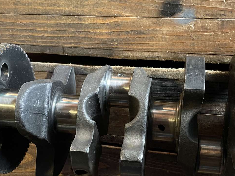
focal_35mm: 54
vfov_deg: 26.9
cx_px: 129
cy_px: 119
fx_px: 367
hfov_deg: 35.5
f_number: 1.6
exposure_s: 1/25
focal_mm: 4.2
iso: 640
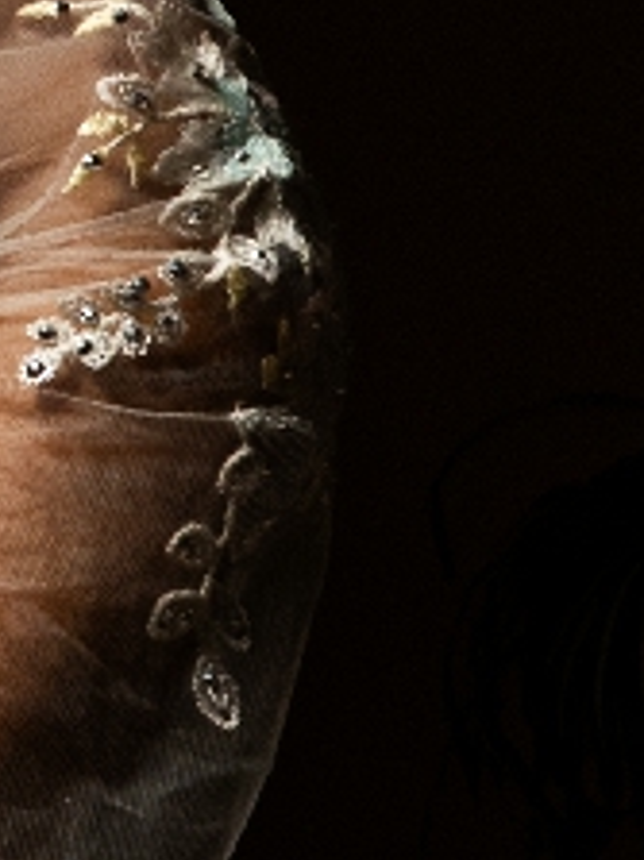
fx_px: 7697
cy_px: -509
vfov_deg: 6.3
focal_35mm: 310
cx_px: -1564
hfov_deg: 4.5
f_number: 14
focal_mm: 40
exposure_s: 1/50
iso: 1600
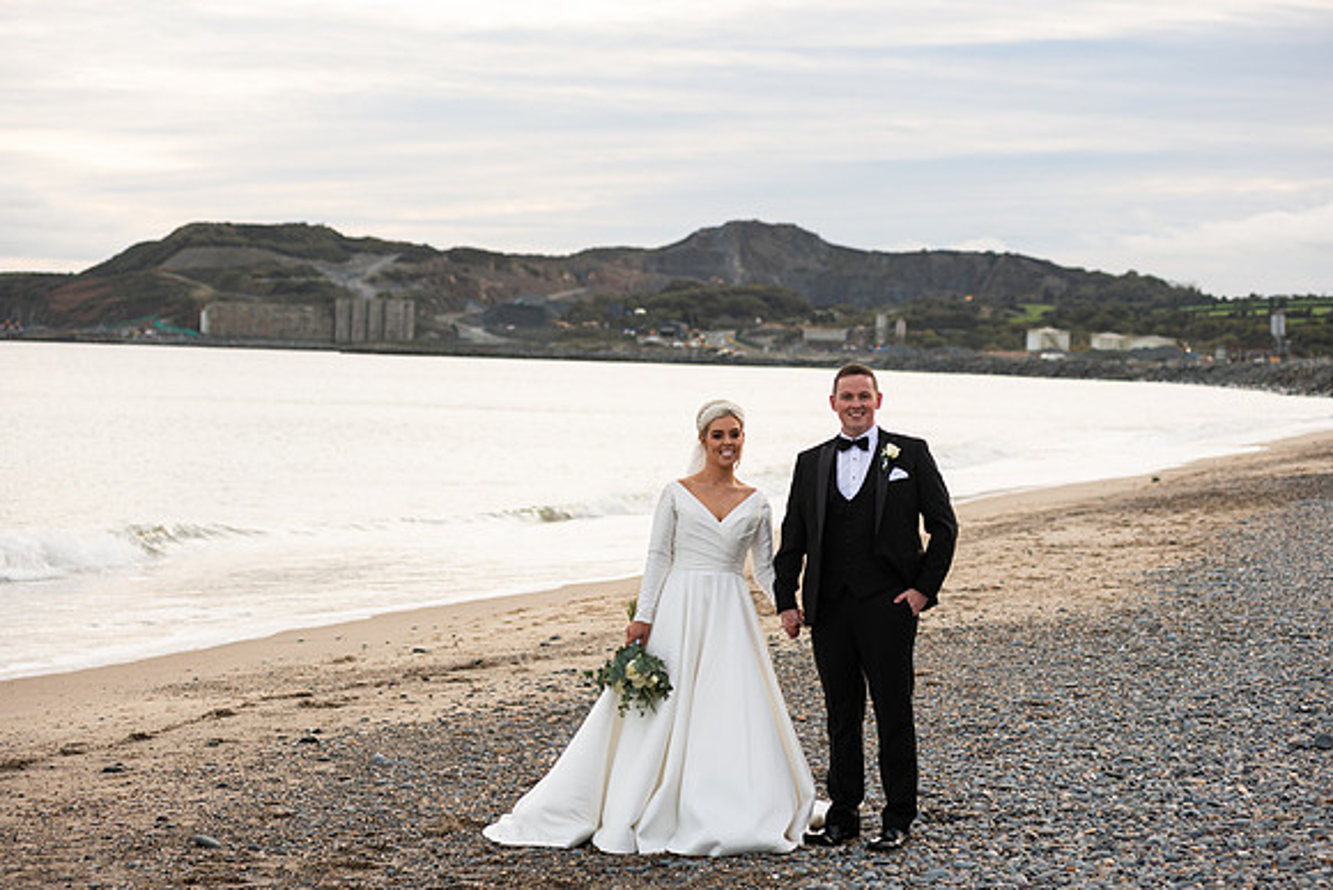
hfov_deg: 25.4
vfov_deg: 17.1
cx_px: 666
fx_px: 2963
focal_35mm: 80
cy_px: 445
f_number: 3.5
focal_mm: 80
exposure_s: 1/200
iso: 80
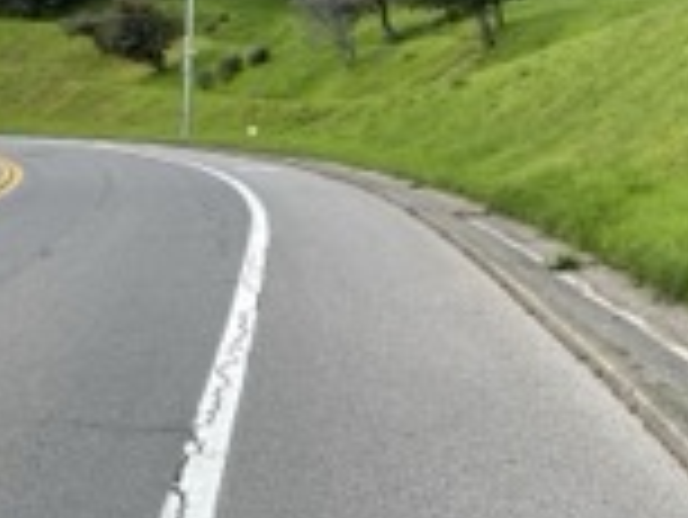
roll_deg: -0.5
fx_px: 1353
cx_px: 274
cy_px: 135
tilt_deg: -1.2
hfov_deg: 28.5
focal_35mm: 68
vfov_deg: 21.5
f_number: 1.6
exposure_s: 1/121
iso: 100
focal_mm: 4.2
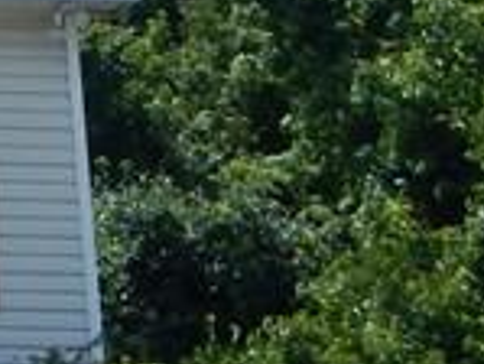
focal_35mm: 151
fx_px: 2113
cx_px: -689
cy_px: 156
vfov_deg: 9.8
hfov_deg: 11.0
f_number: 6
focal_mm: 4
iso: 125
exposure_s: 1/640
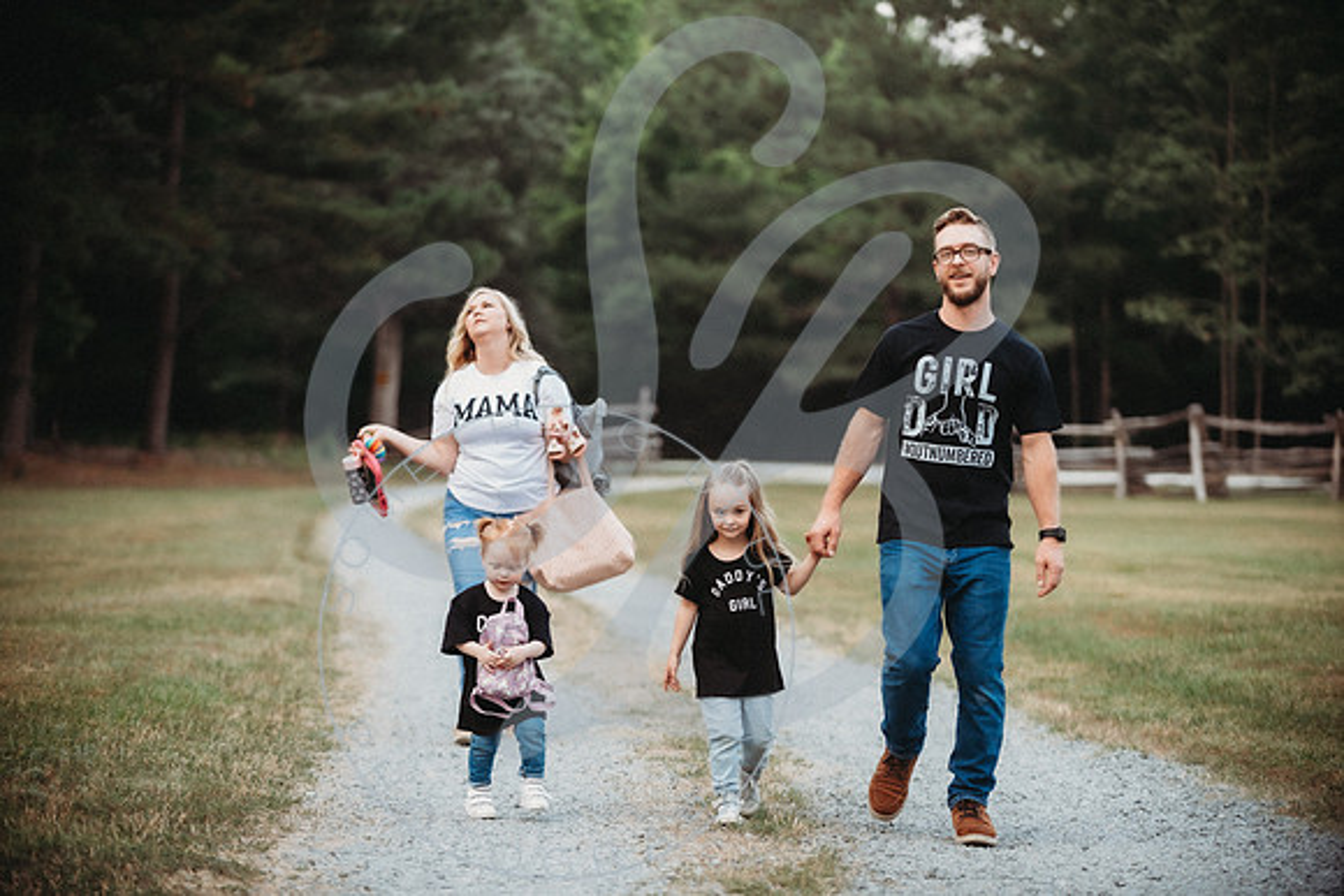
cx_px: 672
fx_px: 4146
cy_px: 448
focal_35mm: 111
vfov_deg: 12.3
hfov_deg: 18.4
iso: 1000
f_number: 2.8
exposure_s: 1/250
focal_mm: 110
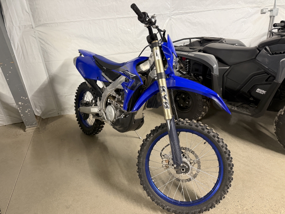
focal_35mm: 24
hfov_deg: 71.6
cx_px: 142
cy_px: 107
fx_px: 198
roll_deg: +3.7
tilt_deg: -24.8
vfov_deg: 56.8
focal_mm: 6.76
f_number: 1.78
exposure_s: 1/60
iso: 640
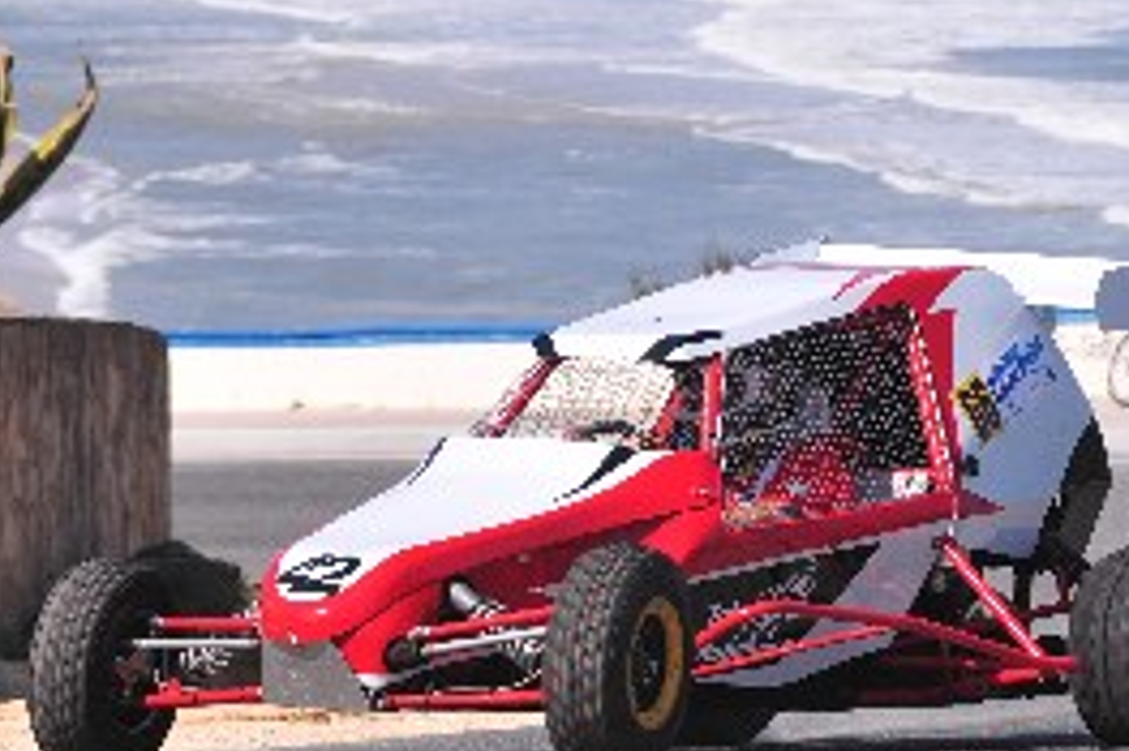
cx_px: 597
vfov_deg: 4.5
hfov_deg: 6.7
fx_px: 9653
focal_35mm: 308
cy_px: 354
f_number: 6.3
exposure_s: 1/800
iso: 250
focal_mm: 120
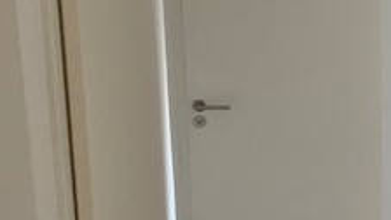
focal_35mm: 81
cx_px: 527
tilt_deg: -10.8
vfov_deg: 14.7
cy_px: 208
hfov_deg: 22.9
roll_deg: -3.1
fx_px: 840
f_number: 1.8
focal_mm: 4.25
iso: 400
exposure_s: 1/41
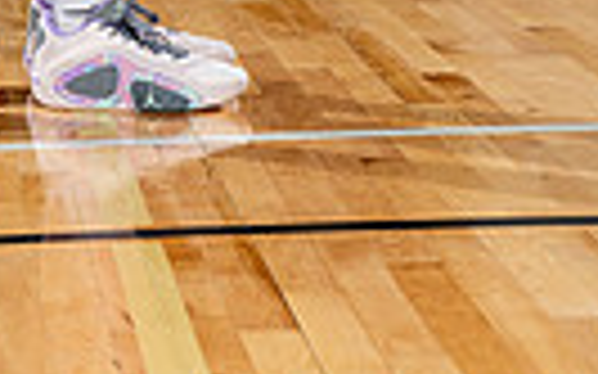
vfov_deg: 6.2
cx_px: -36
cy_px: -599
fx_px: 3258
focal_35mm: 200
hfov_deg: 10.4
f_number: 5.6
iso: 200
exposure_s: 1/250
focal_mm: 58
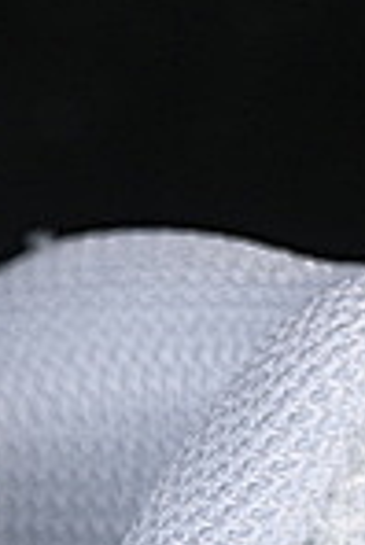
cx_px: -1423
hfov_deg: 2.4
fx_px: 8284
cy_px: 1245
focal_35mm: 546
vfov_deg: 3.7
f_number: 7.1
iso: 160
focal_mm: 50
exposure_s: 1/80
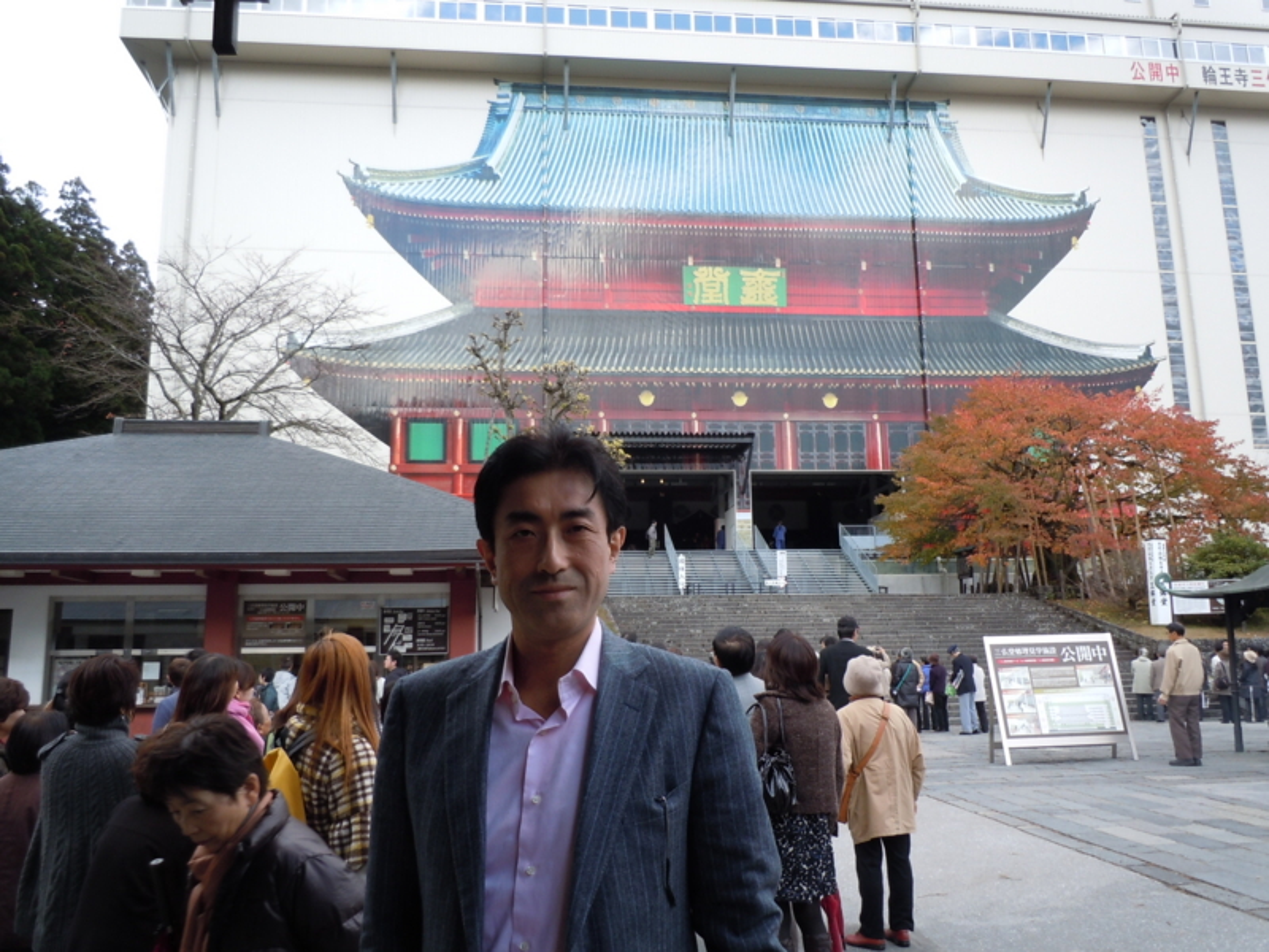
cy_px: 476
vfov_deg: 49.7
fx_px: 1026
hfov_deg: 63.4
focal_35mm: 28
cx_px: 634
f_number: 3.7
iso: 100
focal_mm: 5
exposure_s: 1/80
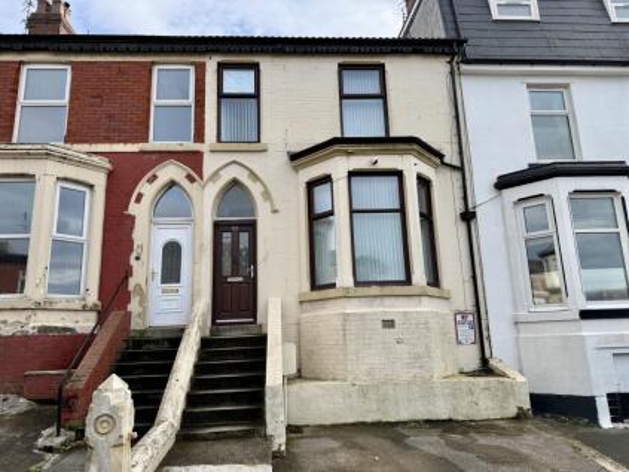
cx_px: 314
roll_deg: +2.8
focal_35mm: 24
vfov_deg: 56.8
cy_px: 236
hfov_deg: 71.6
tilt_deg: +13.4
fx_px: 436
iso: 80
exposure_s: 1/2000
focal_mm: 6.76
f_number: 1.78
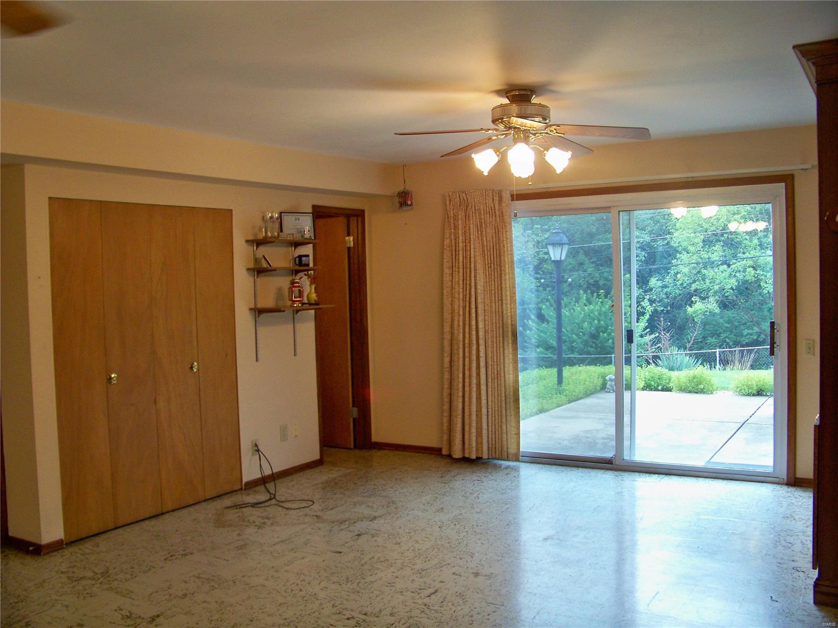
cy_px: 314
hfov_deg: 55.4
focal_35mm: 33
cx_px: 419
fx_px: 799
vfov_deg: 42.9
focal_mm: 5.85
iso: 200
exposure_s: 1/30
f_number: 2.8
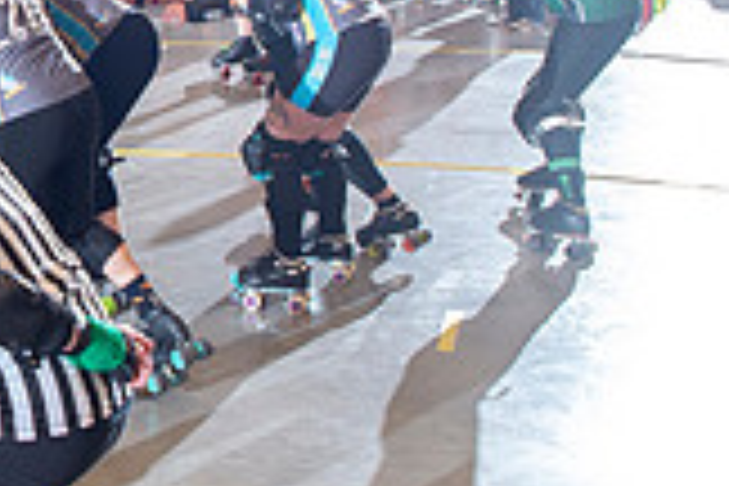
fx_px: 1741
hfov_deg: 21.5
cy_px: -61
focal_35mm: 86
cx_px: -207
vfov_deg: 15.4
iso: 640
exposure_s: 1/160
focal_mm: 24
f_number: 5.6
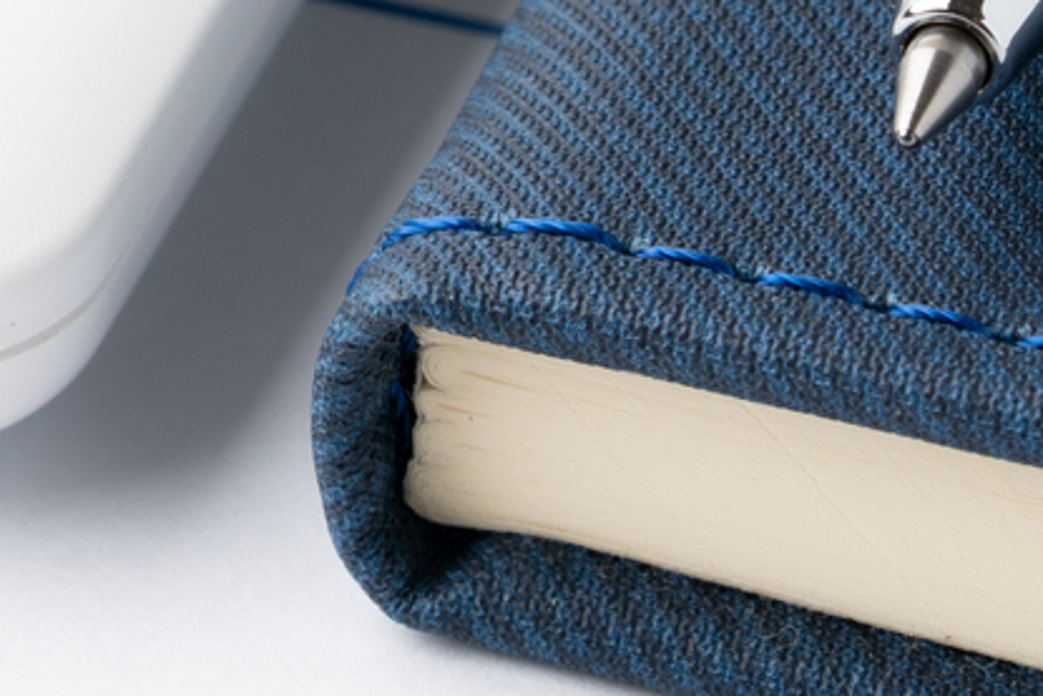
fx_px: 12578
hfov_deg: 4.7
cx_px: -603
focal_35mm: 434
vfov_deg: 3.2
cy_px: 93
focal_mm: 90
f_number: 11
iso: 100
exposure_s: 1/125
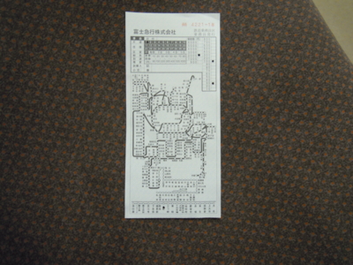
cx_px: 176
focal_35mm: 28
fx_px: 286
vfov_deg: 49.7
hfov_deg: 63.4
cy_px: 132
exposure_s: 1/30
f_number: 2.7
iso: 400
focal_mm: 5
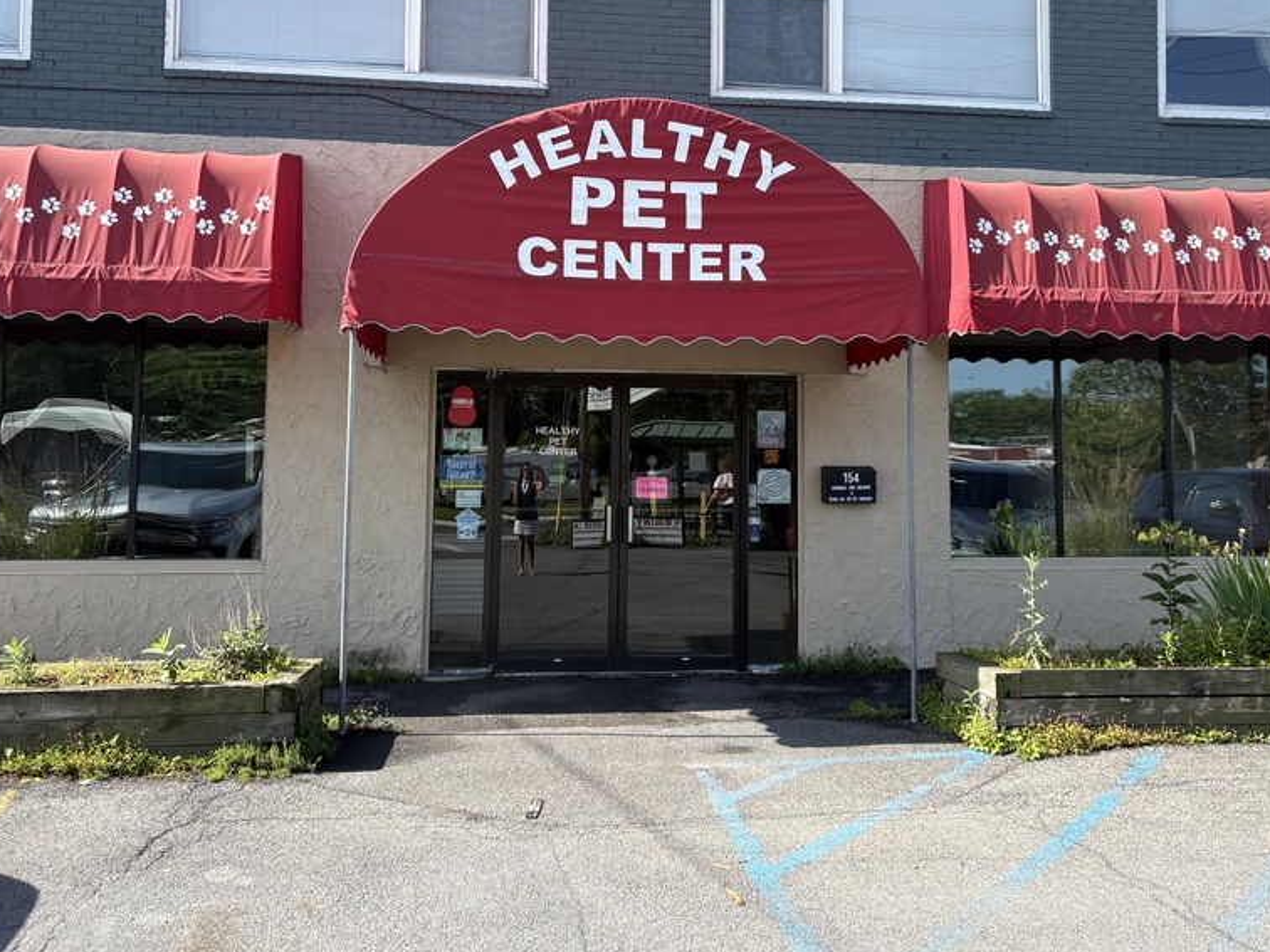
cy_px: 374
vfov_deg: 42.7
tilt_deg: +4.5
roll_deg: +0.6
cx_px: 672
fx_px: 1211
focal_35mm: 33
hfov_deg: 55.3
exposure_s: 1/1048
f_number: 1.6
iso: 50
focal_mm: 5.96
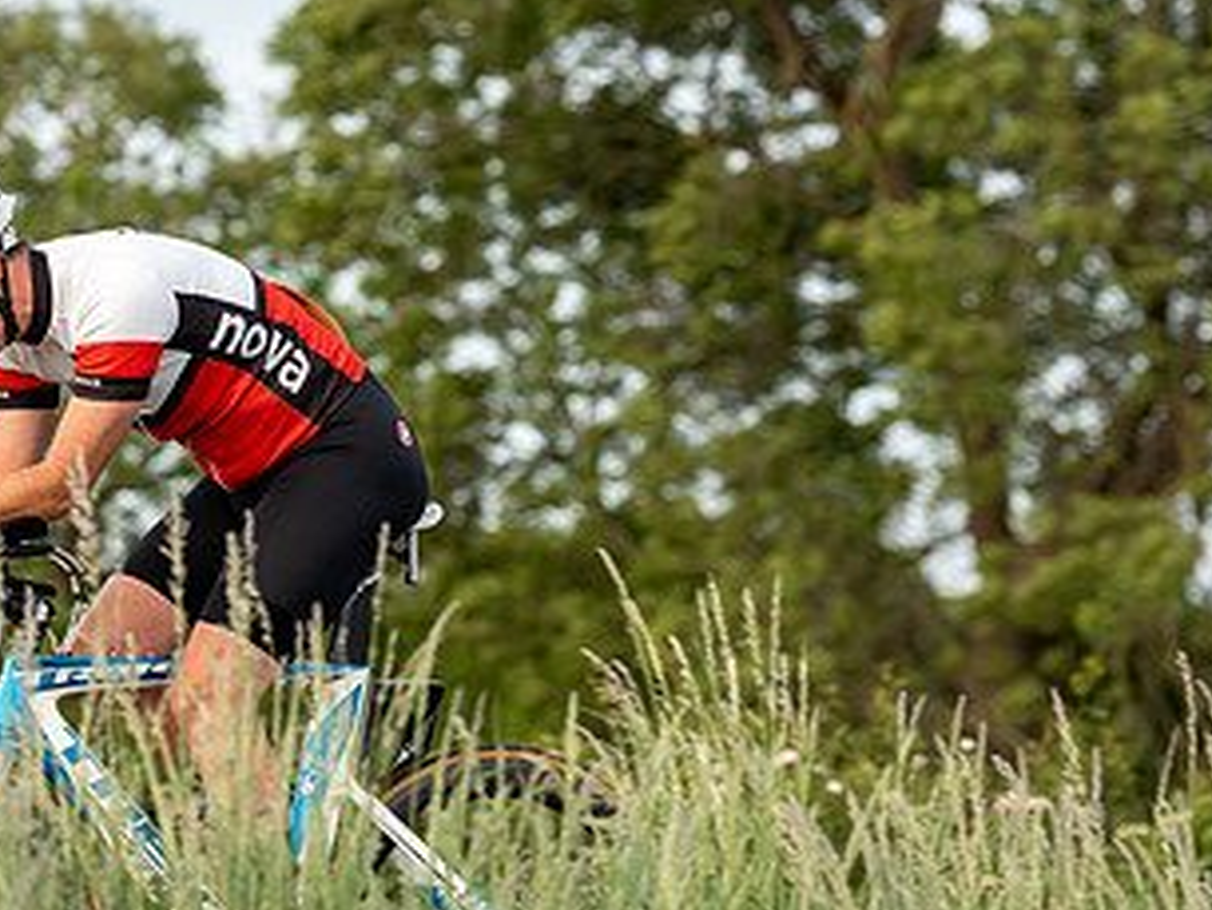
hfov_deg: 9.1
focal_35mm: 216
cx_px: 107
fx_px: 7566
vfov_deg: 6.9
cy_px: 439
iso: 400
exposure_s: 1/1000
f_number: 4
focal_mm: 118
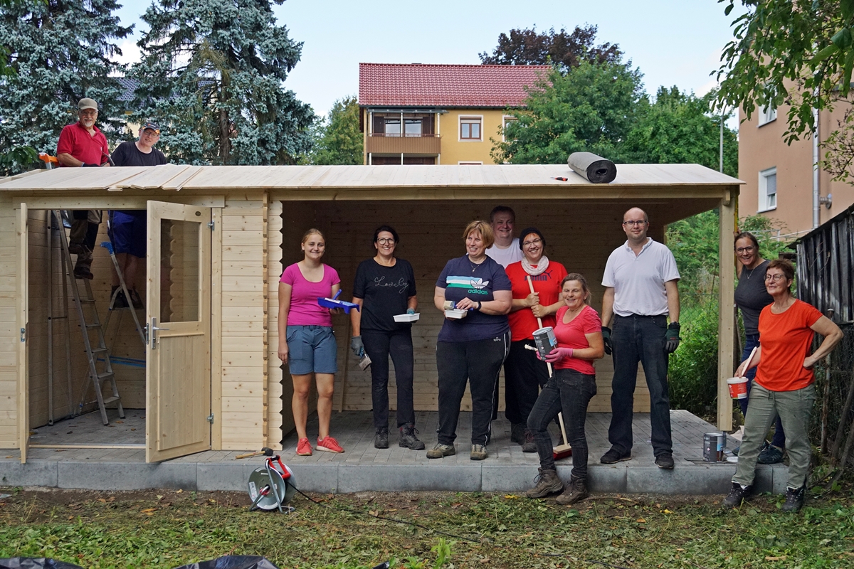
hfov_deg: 46.4
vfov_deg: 31.9
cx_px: 427
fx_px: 996
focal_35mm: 42
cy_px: 284
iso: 1000
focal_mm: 28
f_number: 4.5
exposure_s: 1/2000
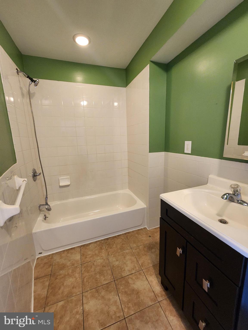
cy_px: 165
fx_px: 124
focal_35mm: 13
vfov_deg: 106.2
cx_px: 124
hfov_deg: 89.9
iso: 500
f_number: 2.2
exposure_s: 1/30
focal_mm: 2.2
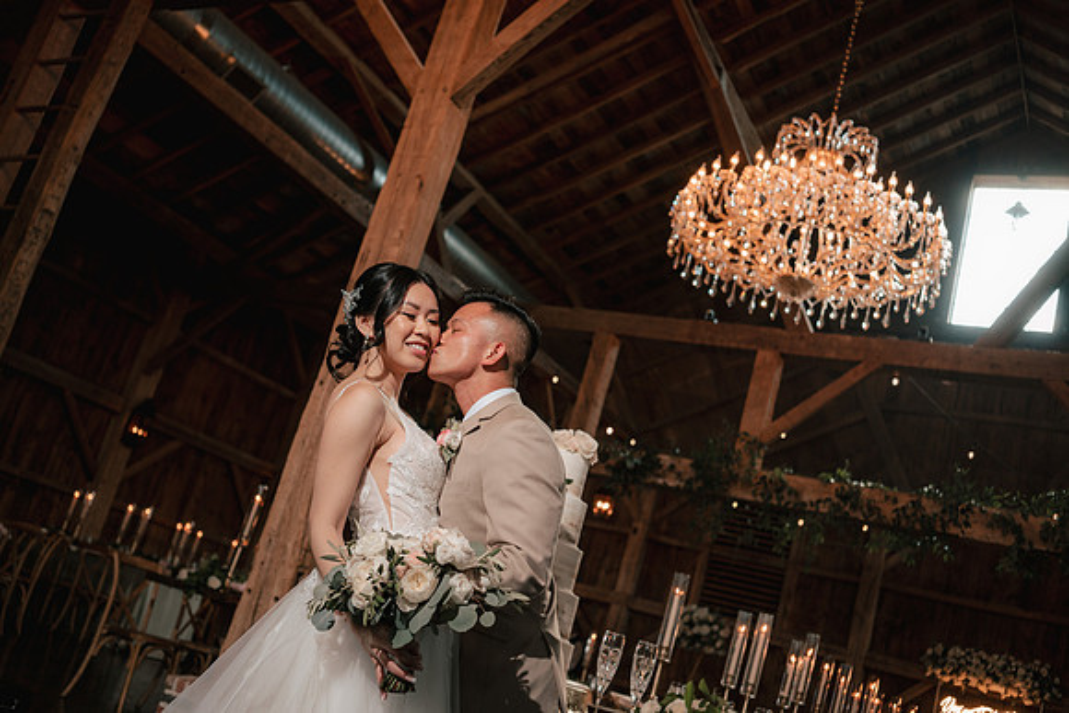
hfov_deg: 54.4
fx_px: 1039
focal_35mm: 35
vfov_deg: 37.9
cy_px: 356
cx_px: 534
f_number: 3.2
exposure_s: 1/200
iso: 500
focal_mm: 35
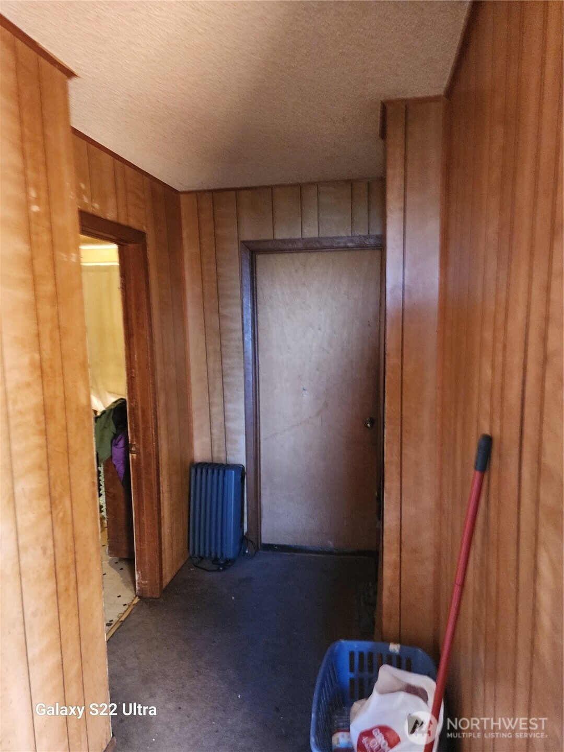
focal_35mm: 23
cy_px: 376
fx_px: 500
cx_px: 282
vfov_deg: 73.9
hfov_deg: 58.9
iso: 640
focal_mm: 6.4
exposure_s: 1/24
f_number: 1.8
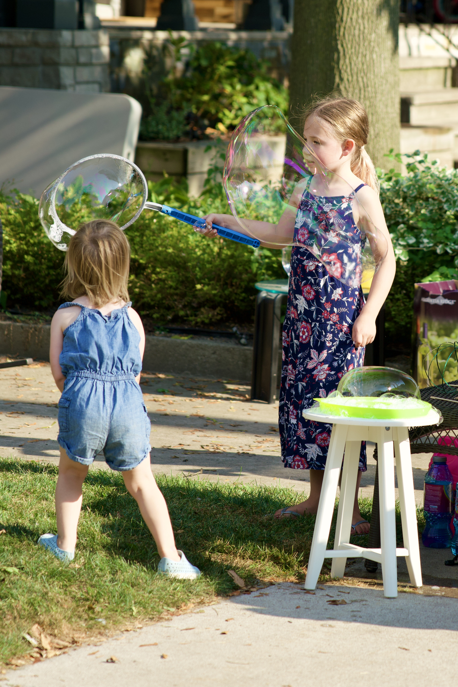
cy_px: 344
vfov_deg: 19.5
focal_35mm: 105
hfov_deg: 13.0
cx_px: 229
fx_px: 2003
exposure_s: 1/250
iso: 160
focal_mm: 105
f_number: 4
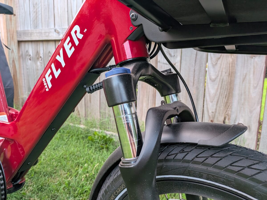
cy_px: 100
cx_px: 134
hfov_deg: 71.6
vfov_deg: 56.8
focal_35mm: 24
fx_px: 185
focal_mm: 4.53
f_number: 1.7
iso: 45
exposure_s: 1/100
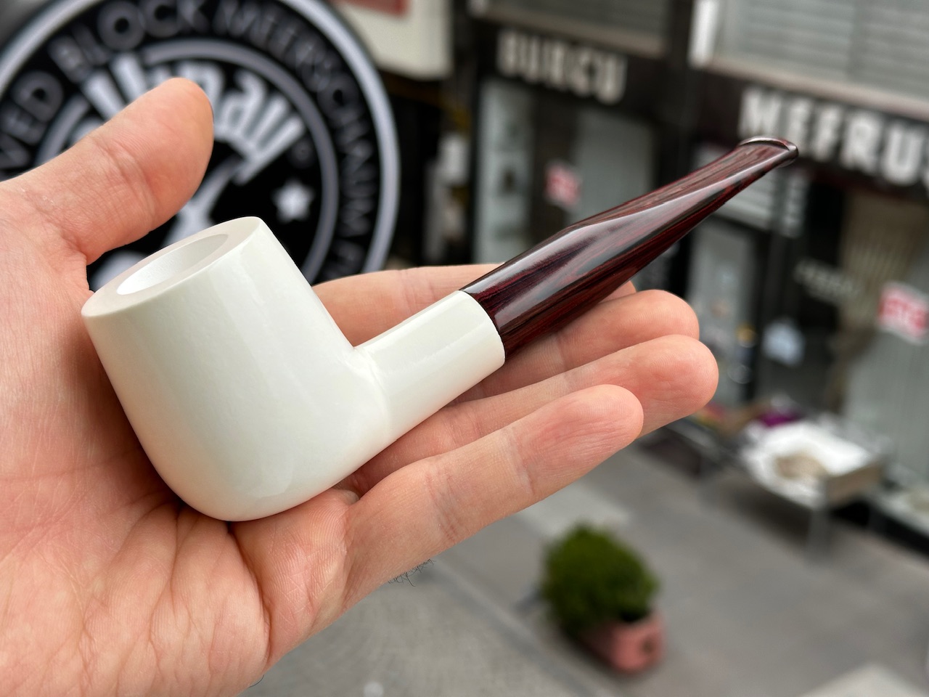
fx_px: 1288
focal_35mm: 48
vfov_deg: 30.3
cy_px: 348
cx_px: 464
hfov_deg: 39.7
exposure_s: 1/541
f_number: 1.78
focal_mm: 6.86
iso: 64
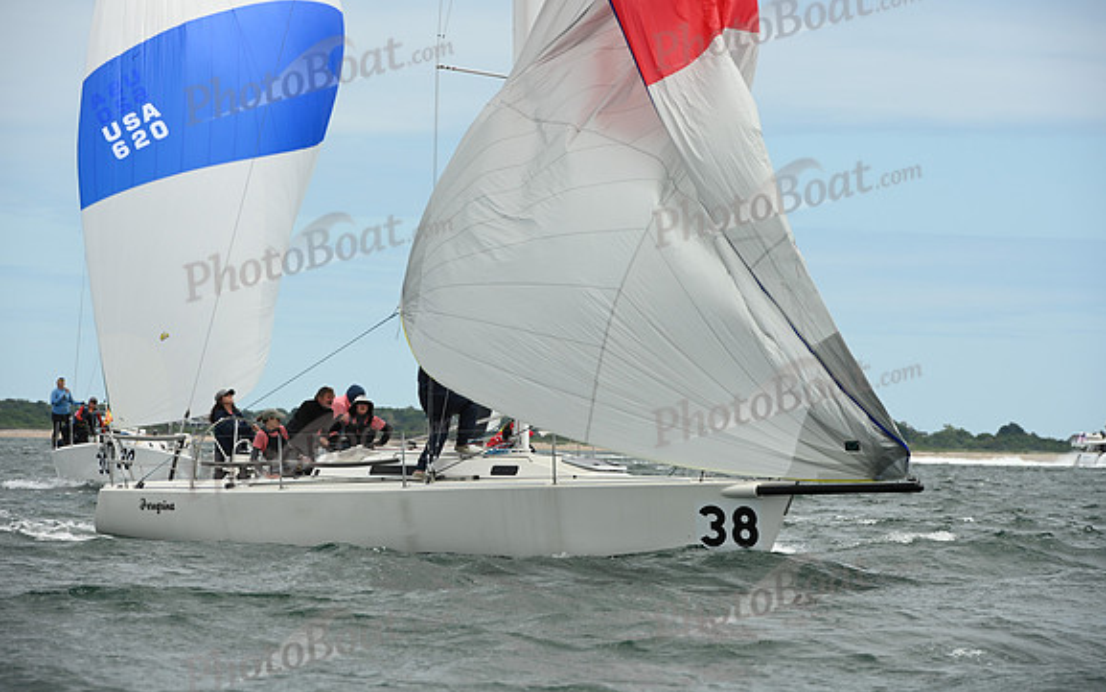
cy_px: 325
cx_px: 554
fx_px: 6181
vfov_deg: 6.4
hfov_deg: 10.2
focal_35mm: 205
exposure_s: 1/1000
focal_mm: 200
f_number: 9
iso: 320
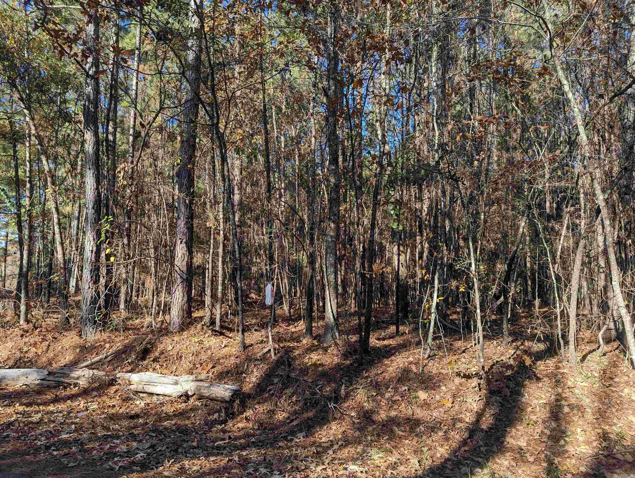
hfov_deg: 71.5
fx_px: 441
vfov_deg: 56.9
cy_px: 239
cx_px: 318
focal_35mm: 24
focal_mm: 6.81
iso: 41
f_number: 1.85
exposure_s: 1/476
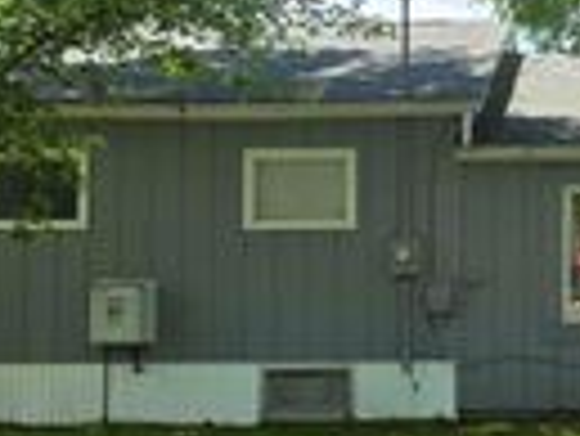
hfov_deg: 21.5
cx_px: 513
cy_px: 200
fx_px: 1493
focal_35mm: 89
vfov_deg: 16.6
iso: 80
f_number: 1.7
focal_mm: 6.3
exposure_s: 1/1645
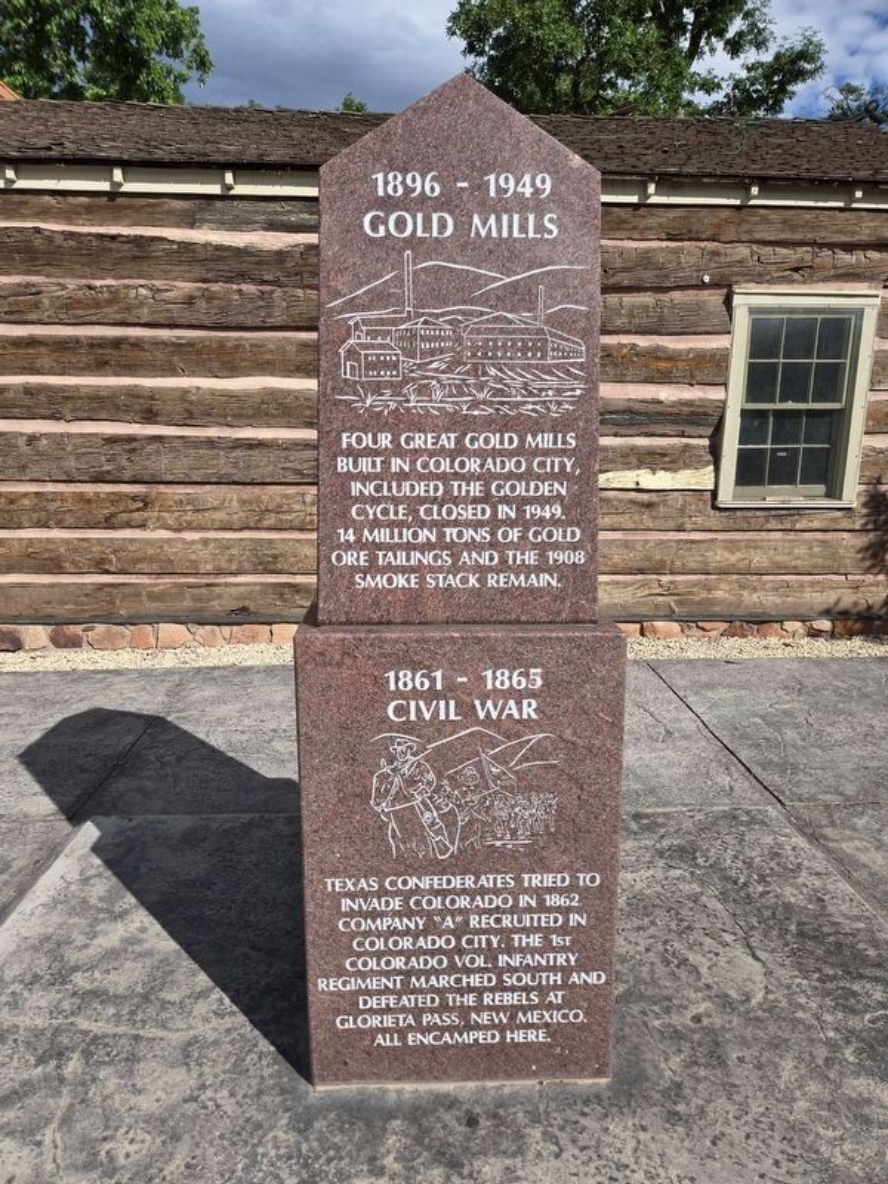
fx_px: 787
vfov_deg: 73.9
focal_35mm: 23
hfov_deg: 58.9
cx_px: 444
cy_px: 592
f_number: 1.8
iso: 25
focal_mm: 5.4
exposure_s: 1/1915
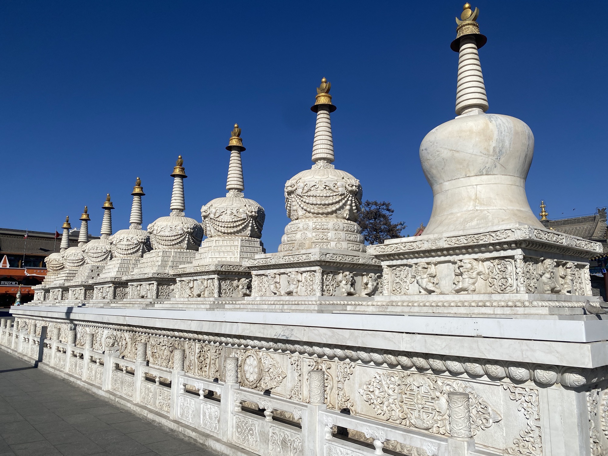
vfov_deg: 53.1
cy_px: 228
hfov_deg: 67.3
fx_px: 457
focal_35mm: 26
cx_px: 304
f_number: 1.8
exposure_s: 1/8850
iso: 32
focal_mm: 4.25
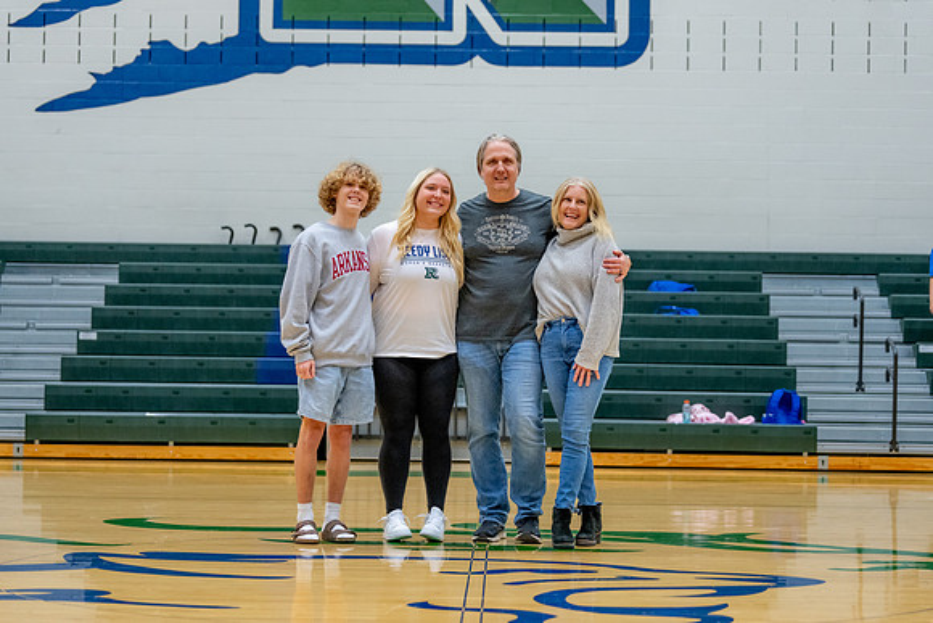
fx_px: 1914
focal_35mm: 74
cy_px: 312
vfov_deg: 18.5
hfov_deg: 27.4
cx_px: 466
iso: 2000
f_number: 2.8
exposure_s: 1/400
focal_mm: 70
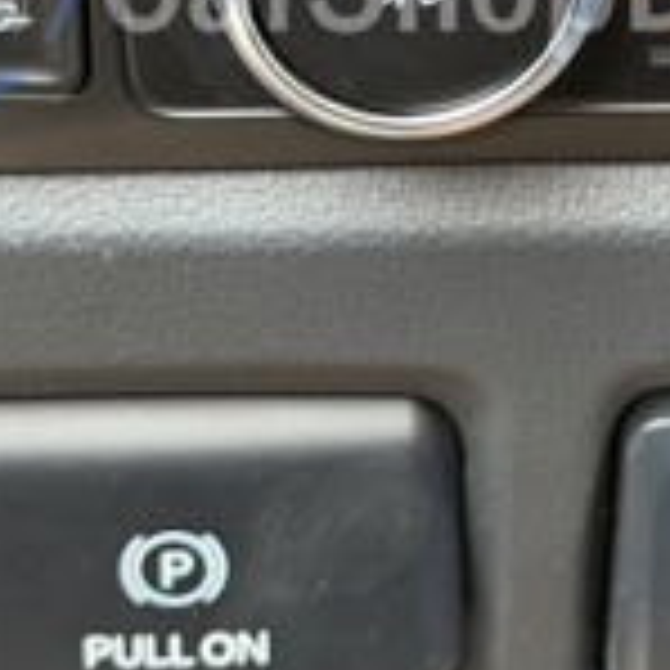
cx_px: 531
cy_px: -27
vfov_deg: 10.1
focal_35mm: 171
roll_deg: +1.8
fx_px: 3745
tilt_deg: -13.7
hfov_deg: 10.2
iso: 200
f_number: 1.78
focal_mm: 6.76
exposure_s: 1/60
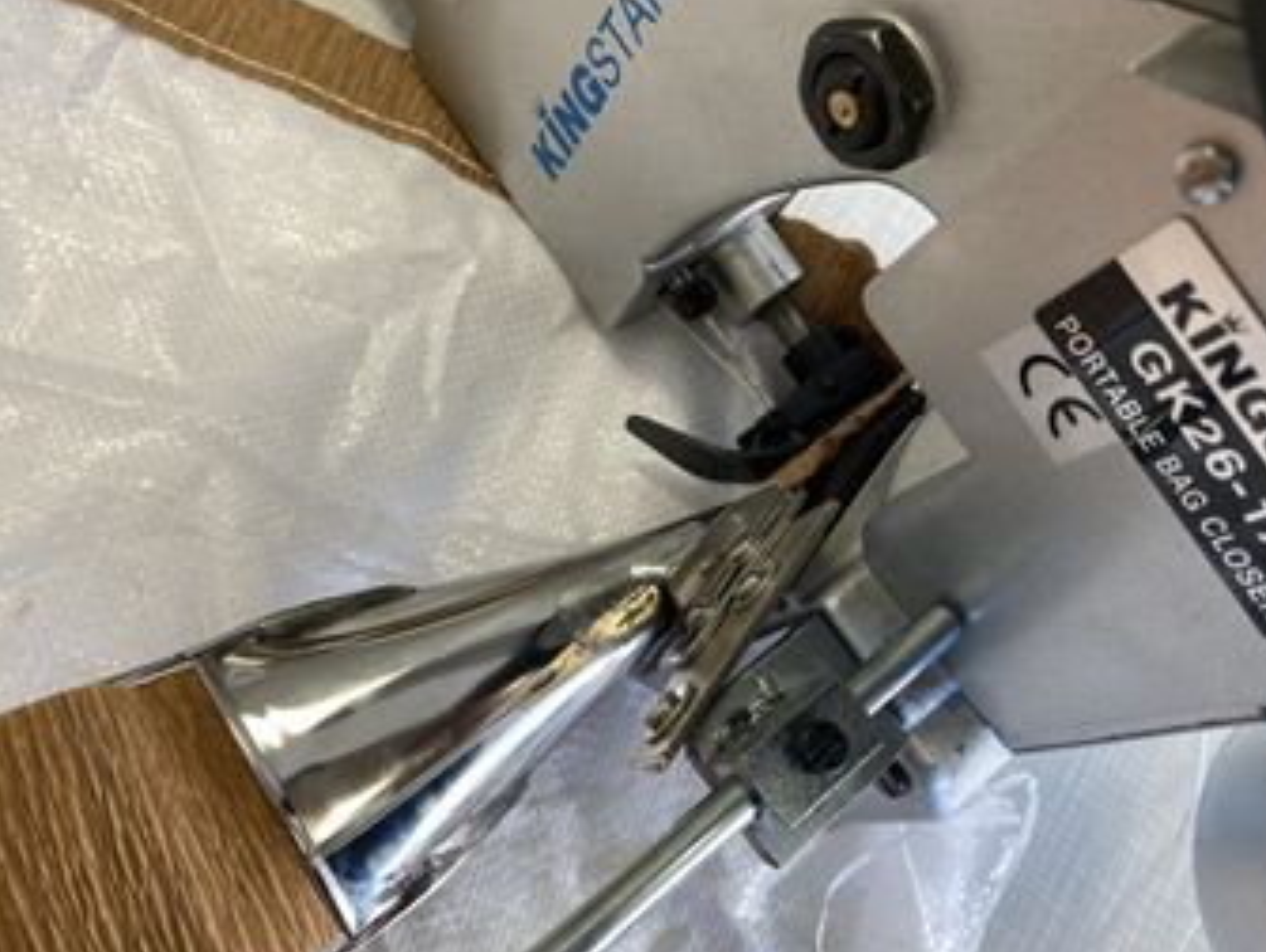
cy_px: 529
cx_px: 627
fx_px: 1135
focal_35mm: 31
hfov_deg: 58.3
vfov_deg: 45.4
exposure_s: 1/100
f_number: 1.8
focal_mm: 4.25
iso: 50
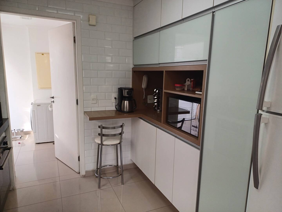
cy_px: 106
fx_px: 204
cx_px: 141
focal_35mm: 25
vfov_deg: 54.9
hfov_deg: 69.4
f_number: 1.8
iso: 100
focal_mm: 4.65
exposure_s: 1/60
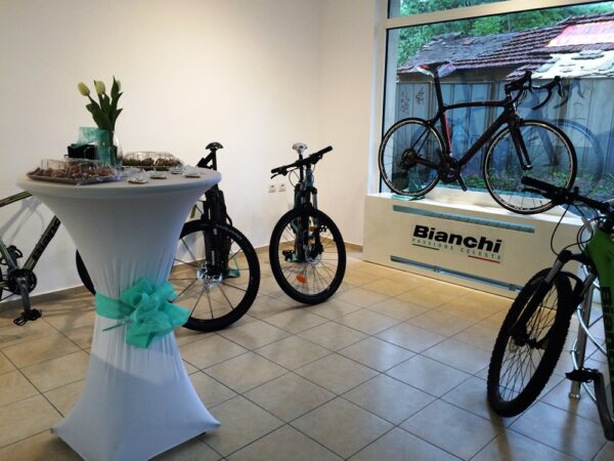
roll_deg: -0.6
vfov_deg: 48.2
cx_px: 307
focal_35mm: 29
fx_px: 514
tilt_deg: -13.4
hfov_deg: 61.7
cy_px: 230
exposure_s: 1/100
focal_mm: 4.15
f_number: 2.2
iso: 50
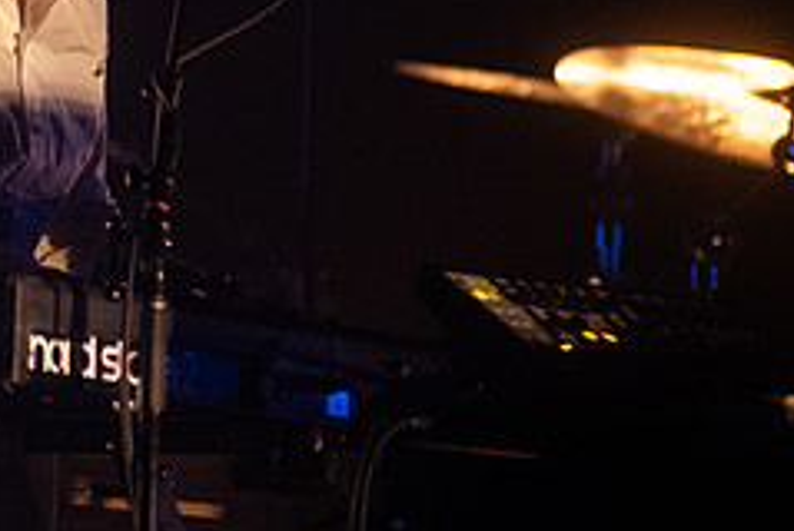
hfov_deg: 3.5
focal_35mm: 593
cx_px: -82
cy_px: -77
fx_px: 13095
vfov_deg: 2.3
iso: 2000
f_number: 3.2
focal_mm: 200
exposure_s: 1/125
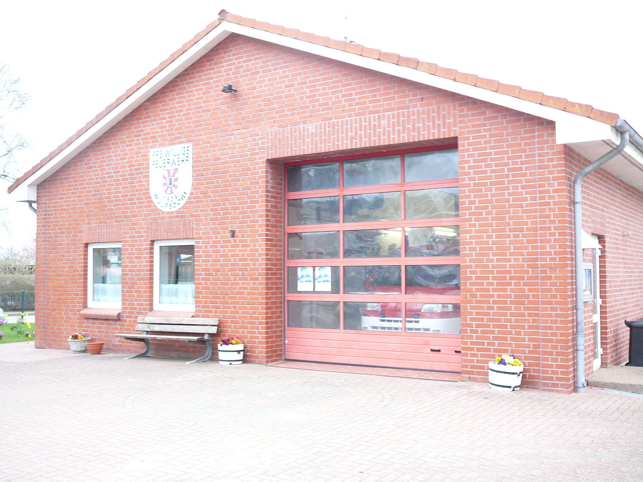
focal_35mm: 38
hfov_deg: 49.0
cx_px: 322
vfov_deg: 37.7
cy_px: 241
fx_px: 706
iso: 100
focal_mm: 5.6
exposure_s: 1/15
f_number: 3
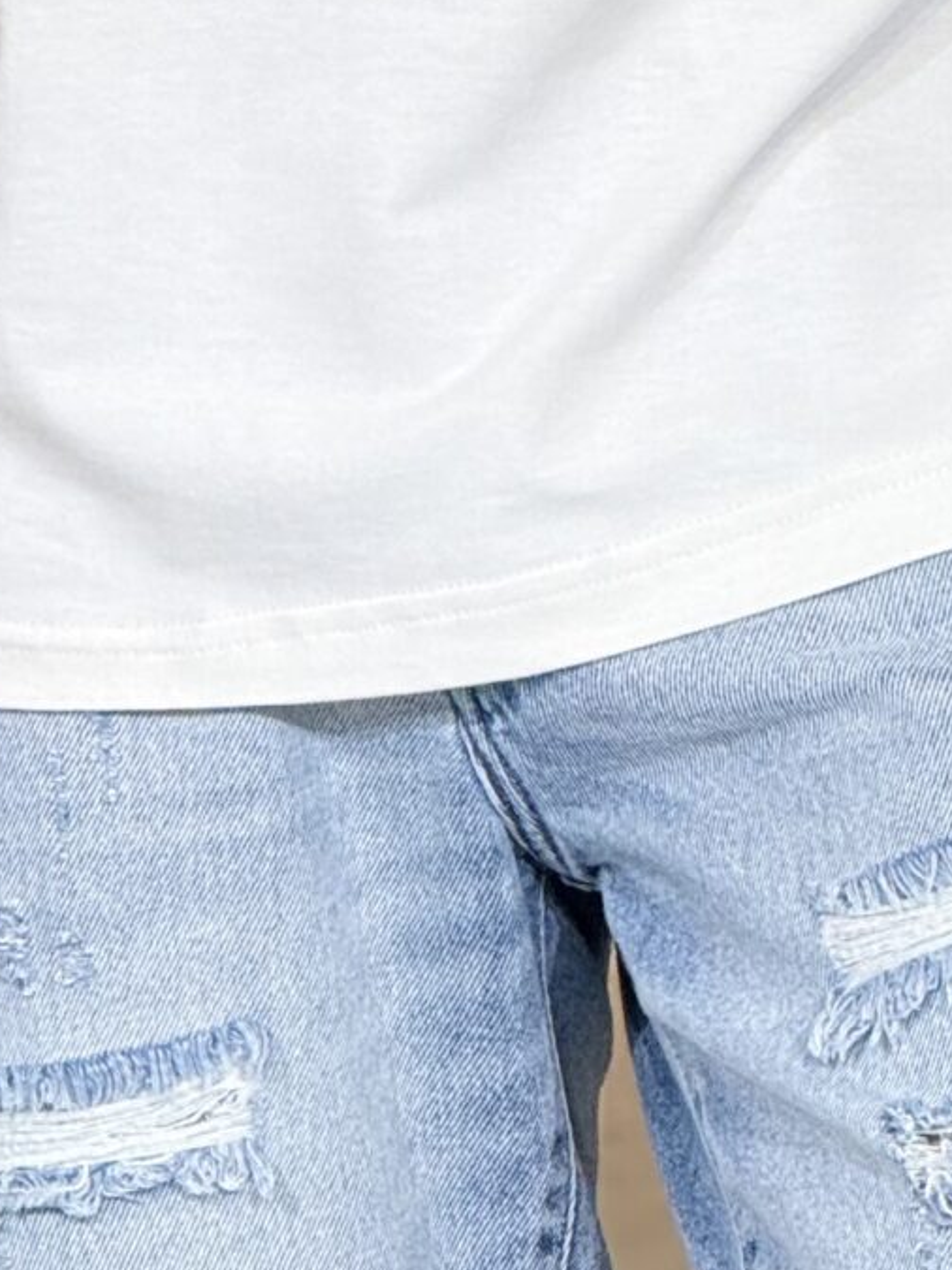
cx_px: 514
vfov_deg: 4.3
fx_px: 16690
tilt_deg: -5.8
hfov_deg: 3.3
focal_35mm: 455
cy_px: -794
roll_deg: -1.0
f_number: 2.8
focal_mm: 15.66
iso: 100
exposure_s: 1/100
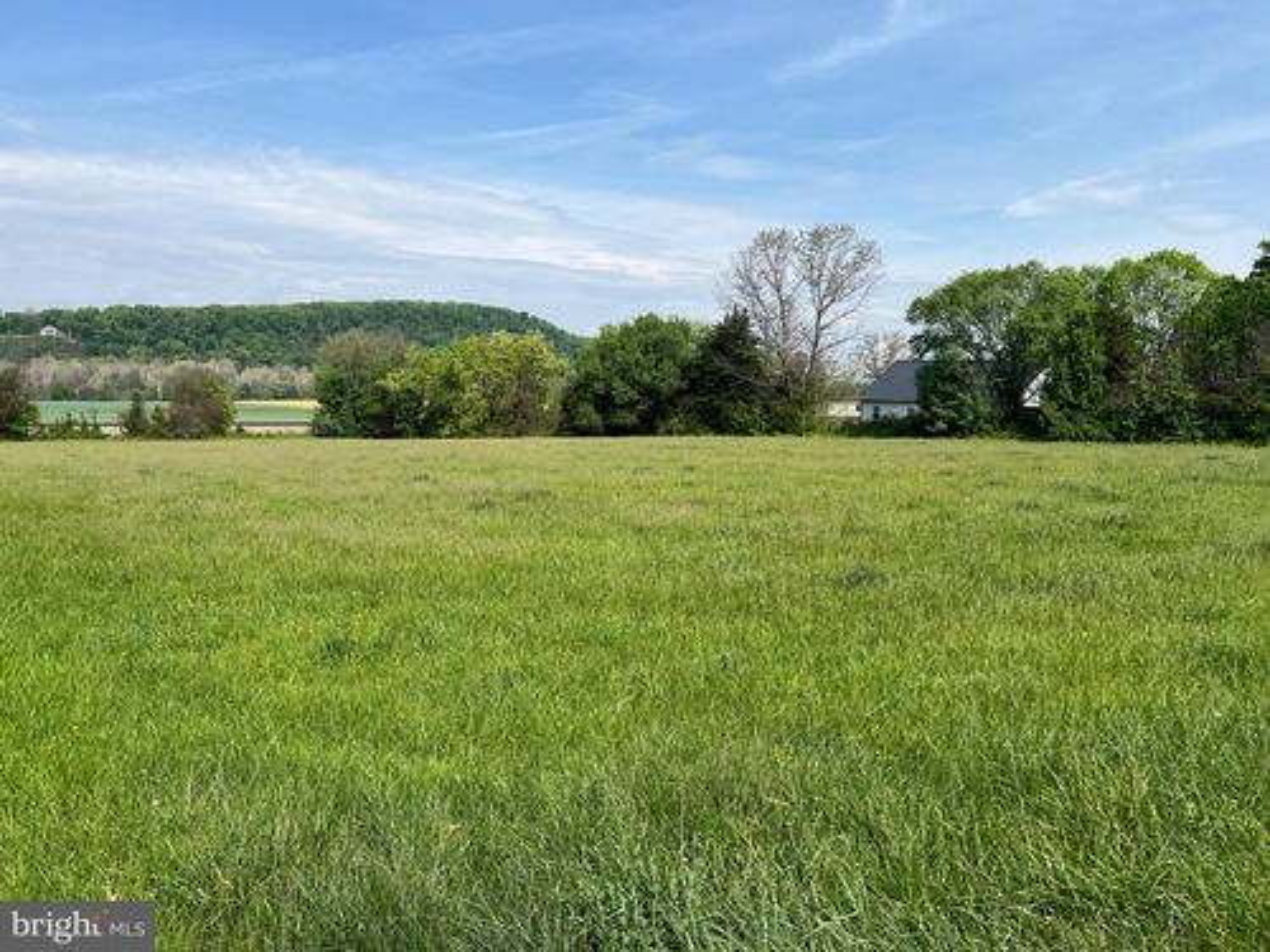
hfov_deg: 67.3
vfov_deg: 53.1
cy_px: 476
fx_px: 954
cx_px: 635
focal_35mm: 26
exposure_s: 1/3968
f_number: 1.5
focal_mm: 5.7
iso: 50
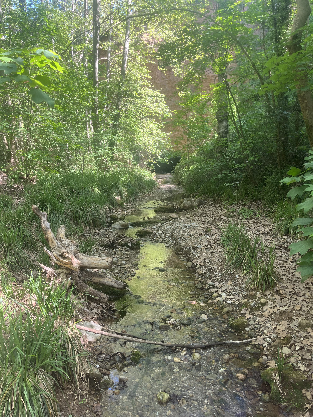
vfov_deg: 67.3
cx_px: 156
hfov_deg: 53.1
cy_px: 208
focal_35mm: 26
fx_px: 313
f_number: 1.6
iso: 32
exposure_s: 1/134
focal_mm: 5.1
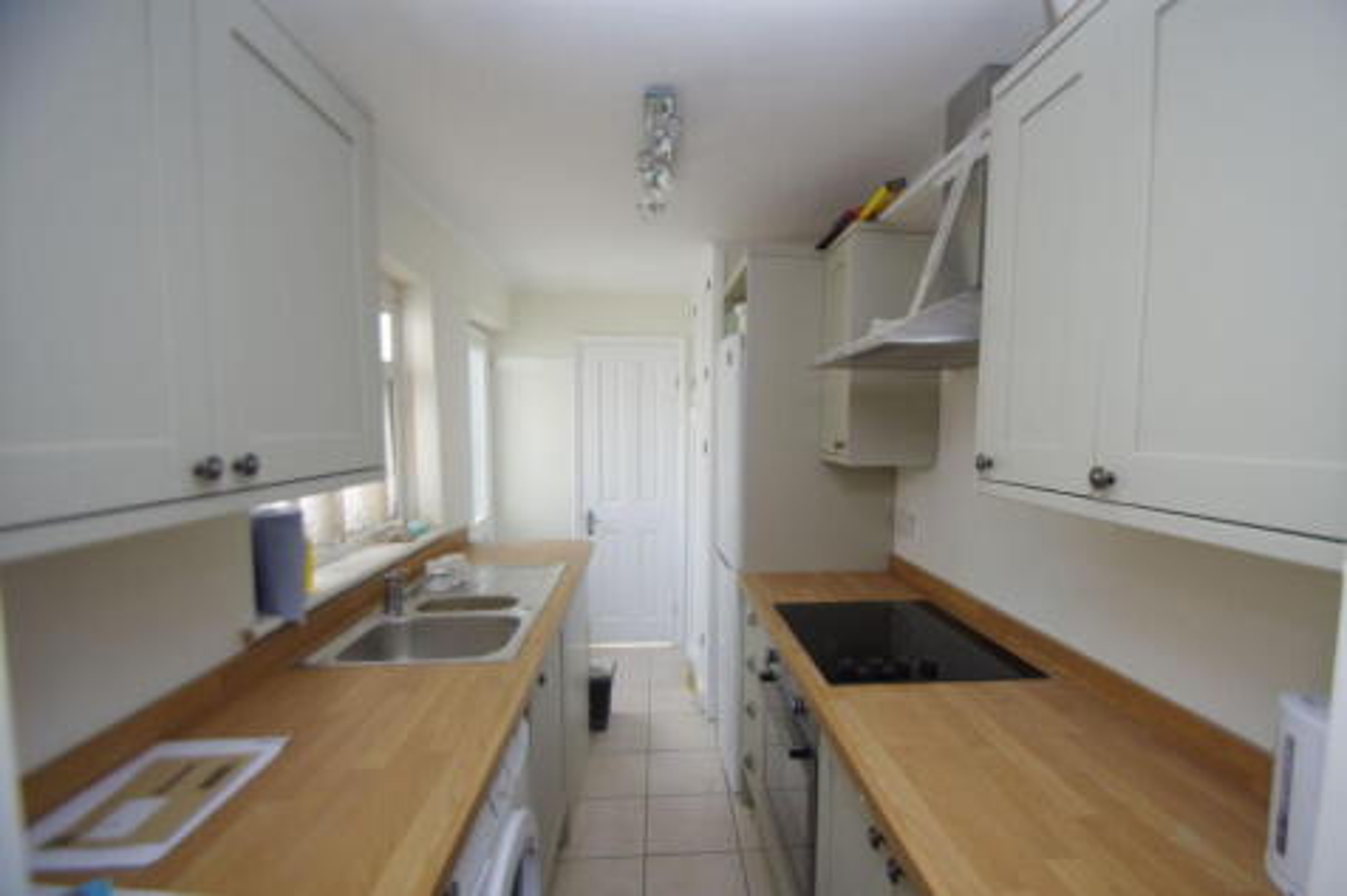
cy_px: 448
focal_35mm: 15
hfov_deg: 100.4
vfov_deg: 77.3
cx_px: 674
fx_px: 561
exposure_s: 1/125
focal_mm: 10
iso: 200
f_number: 3.5
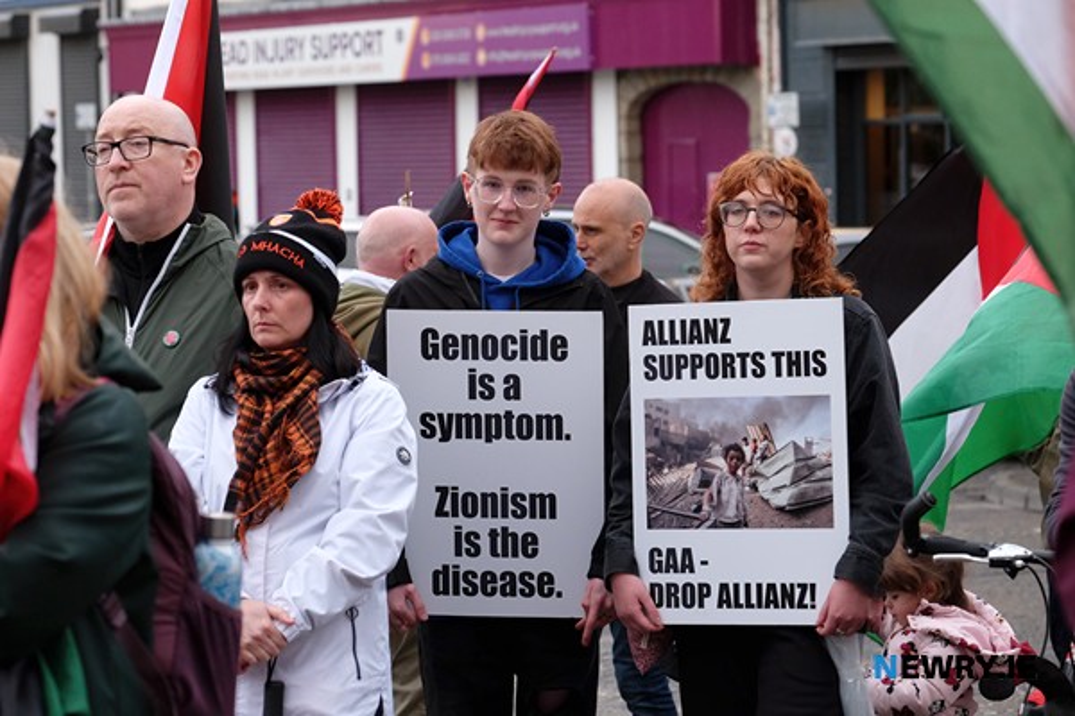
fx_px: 3075
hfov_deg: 19.8
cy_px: 358
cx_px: 538
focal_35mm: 103
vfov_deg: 13.3
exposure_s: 1/250
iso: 1600
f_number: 4
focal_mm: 68.7
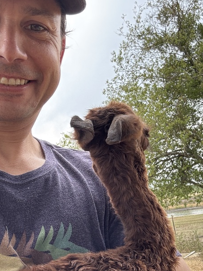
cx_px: 99
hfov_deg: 28.6
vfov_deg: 37.3
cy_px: 168
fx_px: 398
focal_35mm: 51
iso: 20
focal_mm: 2.69
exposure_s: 1/142
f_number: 1.9
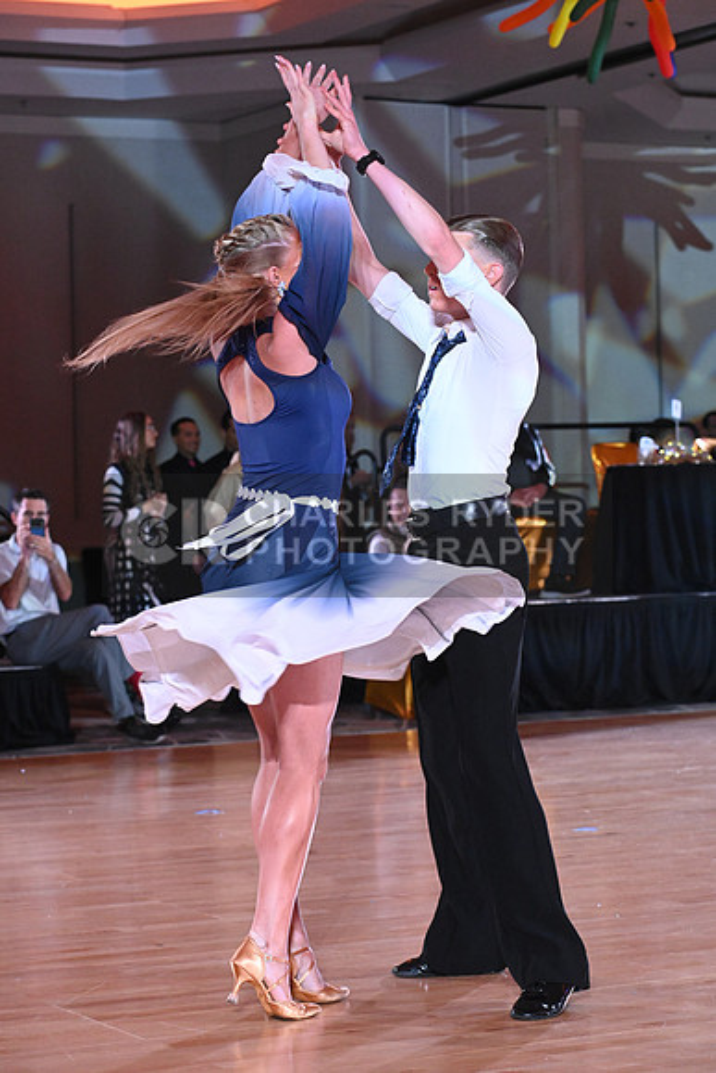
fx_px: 2743
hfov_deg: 14.9
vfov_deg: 22.1
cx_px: 358
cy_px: 536
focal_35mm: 92
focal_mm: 92
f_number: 6.3
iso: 6400
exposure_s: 1/400
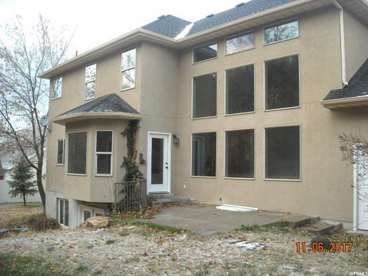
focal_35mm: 35
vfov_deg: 40.7
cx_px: 184
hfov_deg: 52.6
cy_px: 138
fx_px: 372
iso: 135
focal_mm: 5.7
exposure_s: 1/129
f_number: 2.8
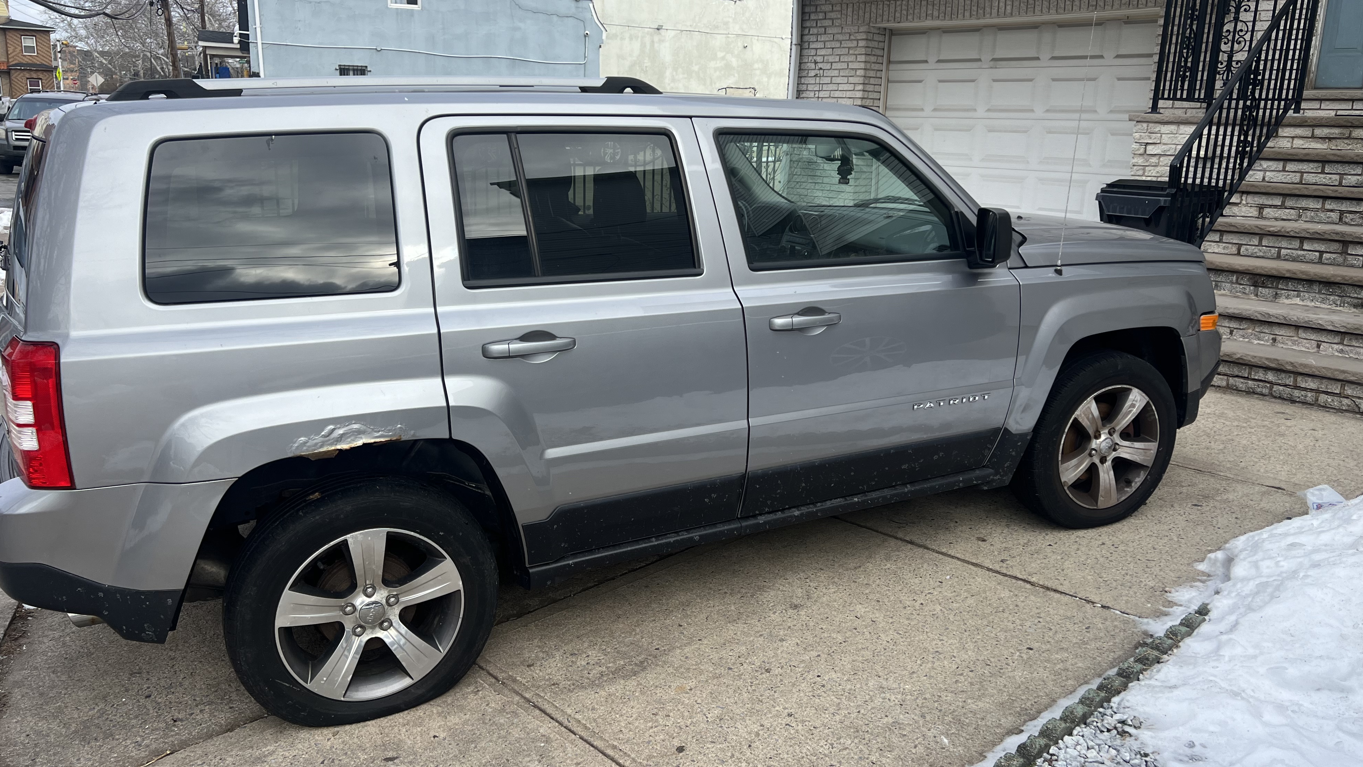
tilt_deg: -14.0
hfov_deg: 66.1
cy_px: 356
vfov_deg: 40.2
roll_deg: -1.8
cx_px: 679
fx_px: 1048
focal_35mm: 29
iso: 50
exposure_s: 1/1361
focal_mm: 5.7
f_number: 1.5
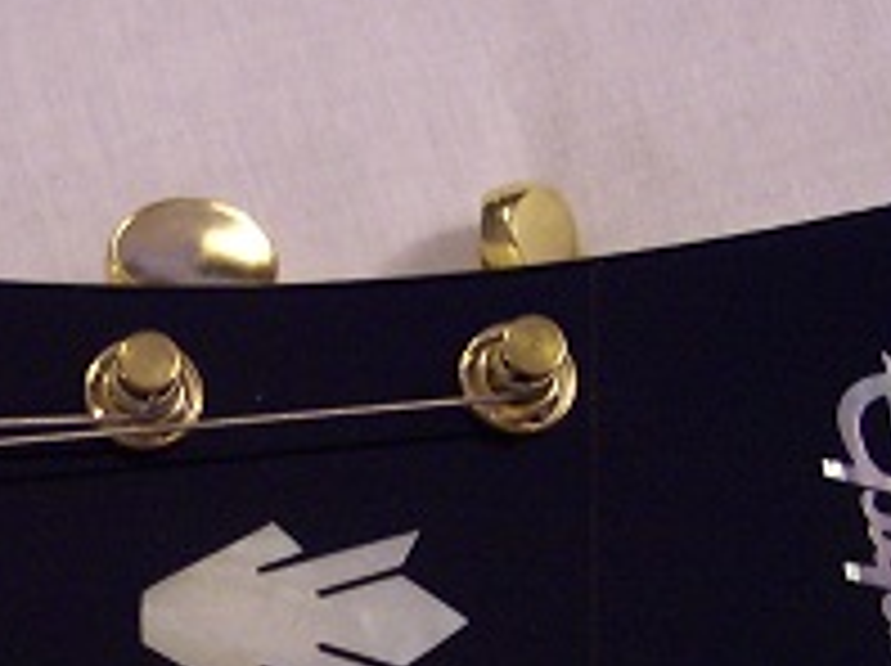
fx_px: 3188
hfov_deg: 15.8
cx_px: 187
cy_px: 619
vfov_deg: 11.8
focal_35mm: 124
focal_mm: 8
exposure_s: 1/30
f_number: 2.8
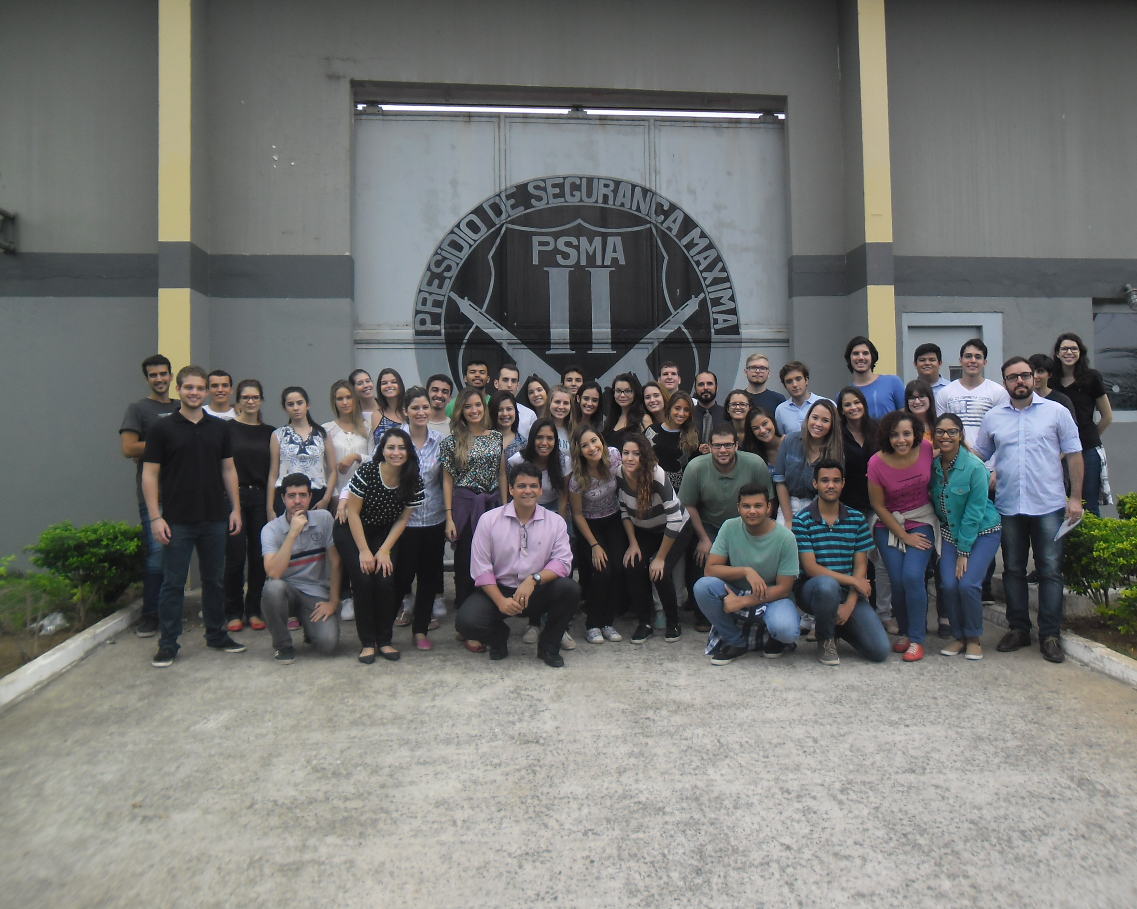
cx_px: 610
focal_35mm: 29
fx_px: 976
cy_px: 443
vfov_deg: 50.0
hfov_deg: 60.4
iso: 80
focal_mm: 4.9
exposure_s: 1/133
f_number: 3.5
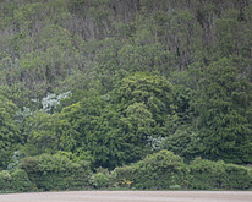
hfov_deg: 3.0
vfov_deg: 2.4
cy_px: 257
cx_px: 29
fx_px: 4858
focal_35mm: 651
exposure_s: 1/2000
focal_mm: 200
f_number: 4
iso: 400
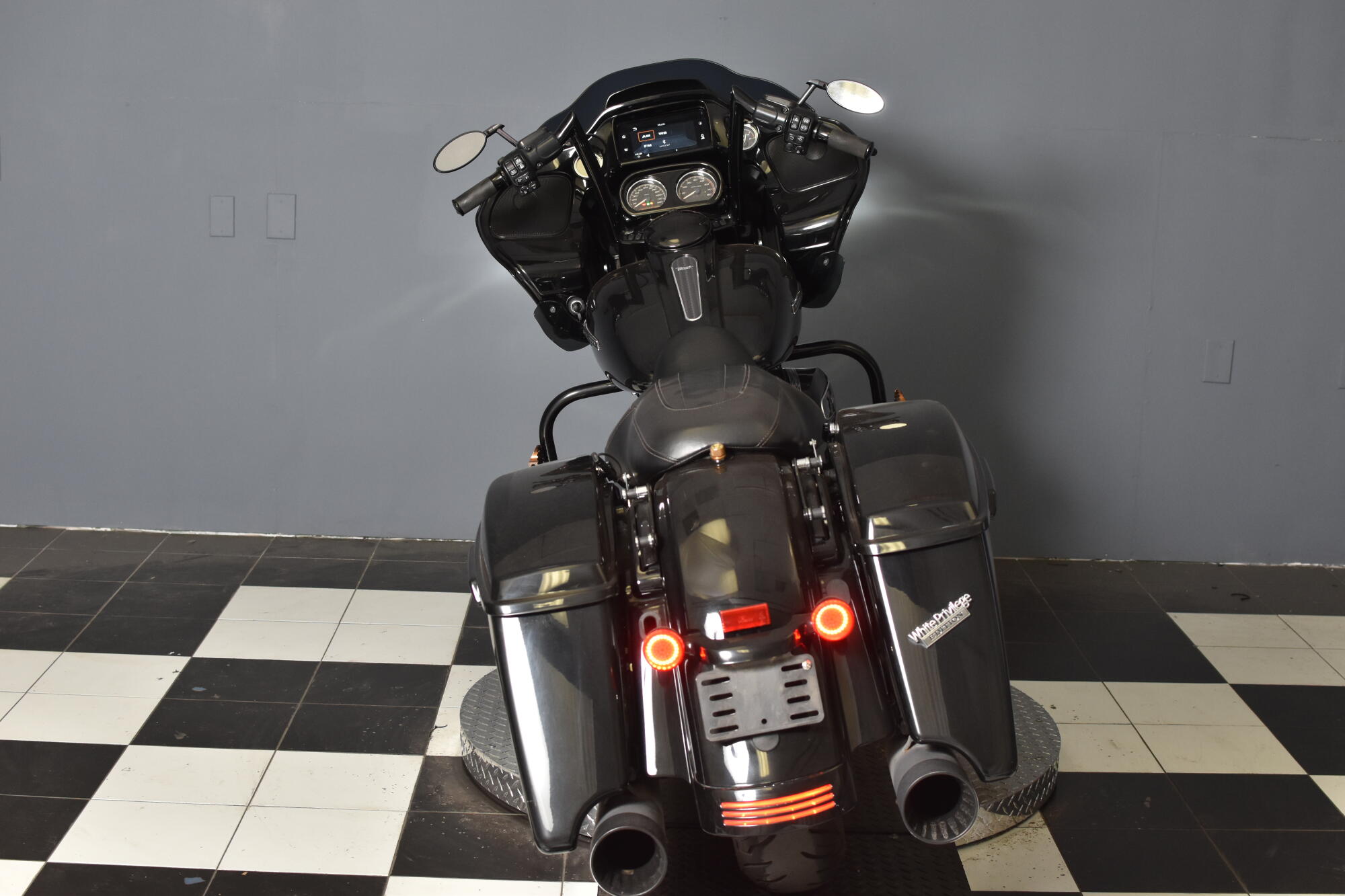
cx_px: 672
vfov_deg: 25.7
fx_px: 1961
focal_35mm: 52
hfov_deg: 37.9
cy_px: 448
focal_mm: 35
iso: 800
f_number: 4.5
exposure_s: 1/160
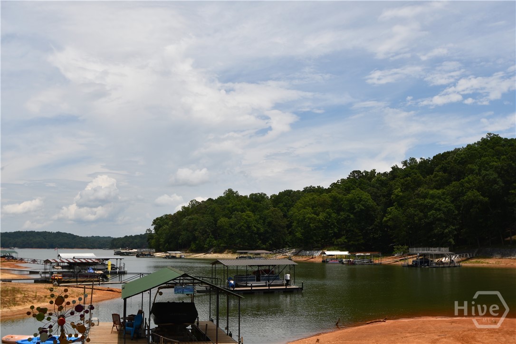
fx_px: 516
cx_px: 258
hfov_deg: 53.1
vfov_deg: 36.9
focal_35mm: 36
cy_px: 172
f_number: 9
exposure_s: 1/320
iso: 100
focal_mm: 24
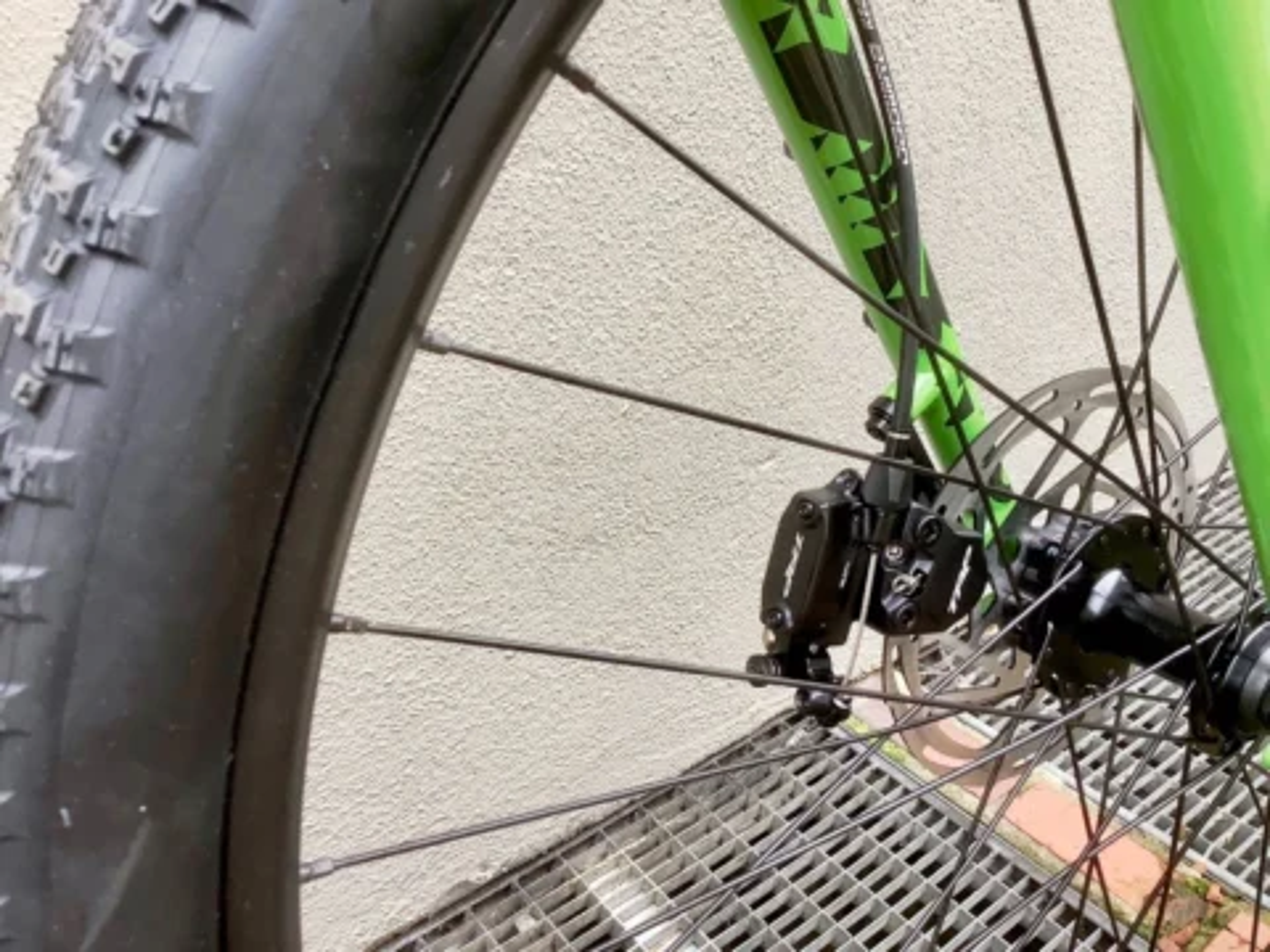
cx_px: 635
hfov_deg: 58.4
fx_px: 1137
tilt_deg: -29.4
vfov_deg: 45.4
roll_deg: +0.0
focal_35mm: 31
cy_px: 476
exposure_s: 1/60
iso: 64
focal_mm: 3.3
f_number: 2.4
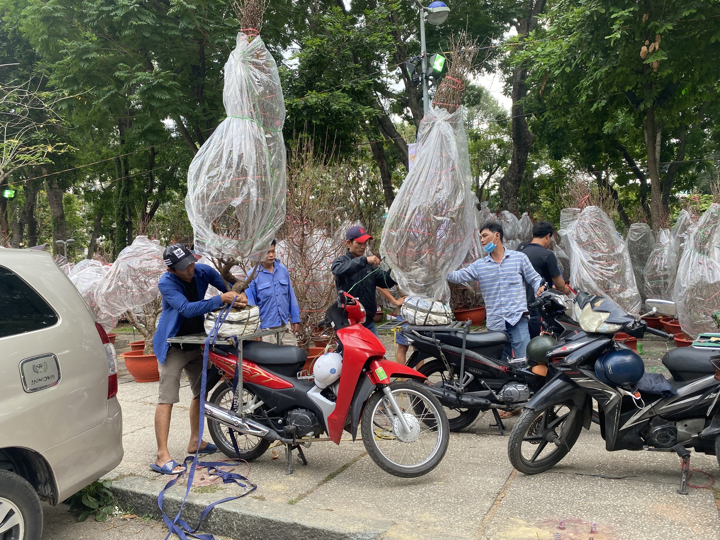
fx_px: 541
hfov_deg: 67.3
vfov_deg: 53.1
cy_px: 270
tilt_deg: +2.6
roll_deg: +2.7
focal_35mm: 26
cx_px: 360
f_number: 1.8
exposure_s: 1/237
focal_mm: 4.25
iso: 32
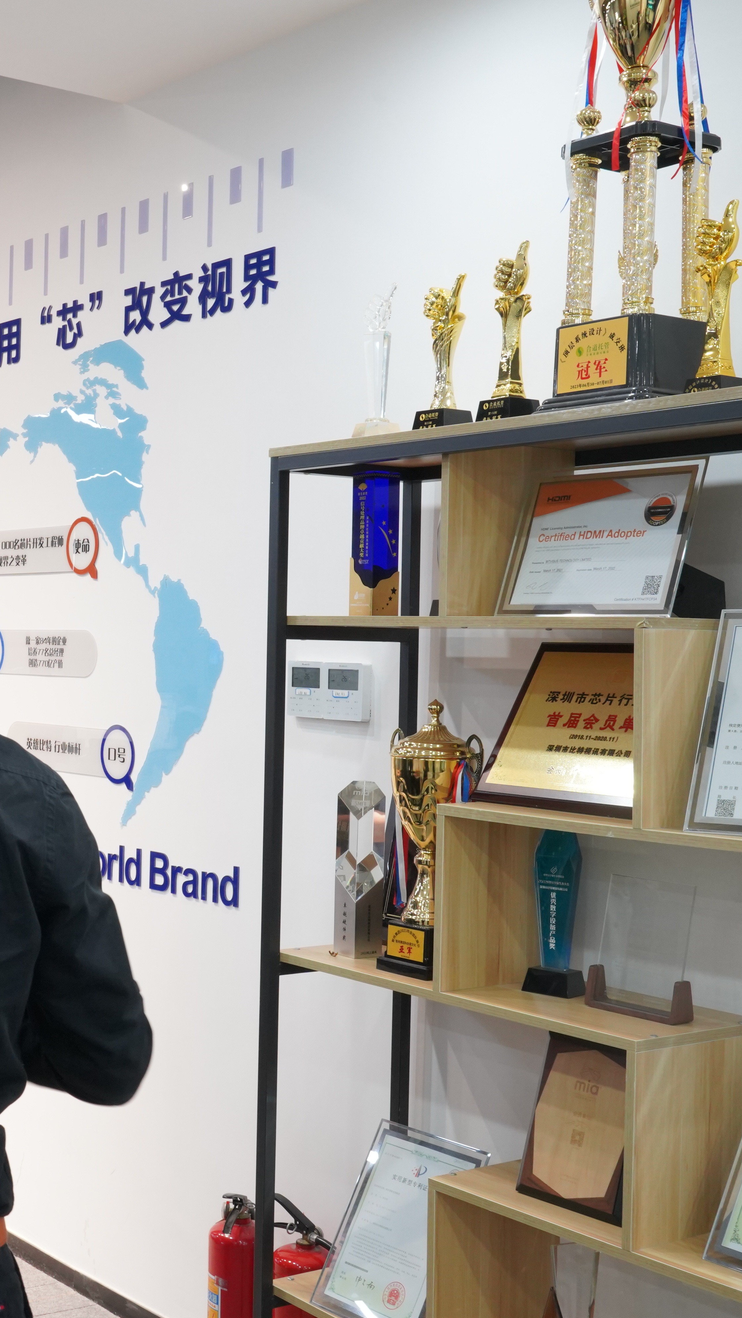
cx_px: 29
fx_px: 1714
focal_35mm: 49
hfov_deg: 23.6
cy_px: 657
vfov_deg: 42.1
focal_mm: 31
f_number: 11
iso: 2500
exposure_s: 1/20
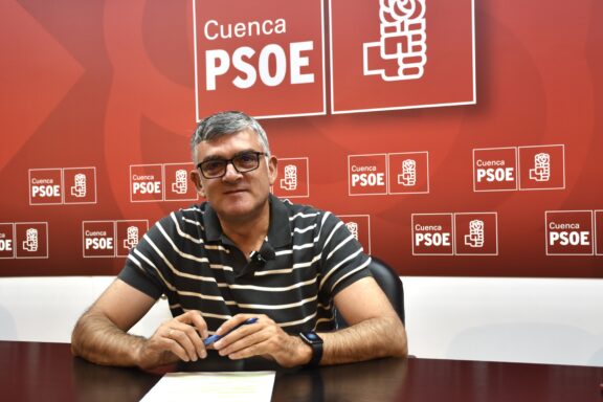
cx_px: 302
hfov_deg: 43.6
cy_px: 201
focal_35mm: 45
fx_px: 754
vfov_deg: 29.9
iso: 450
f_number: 4
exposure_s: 1/60
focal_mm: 30
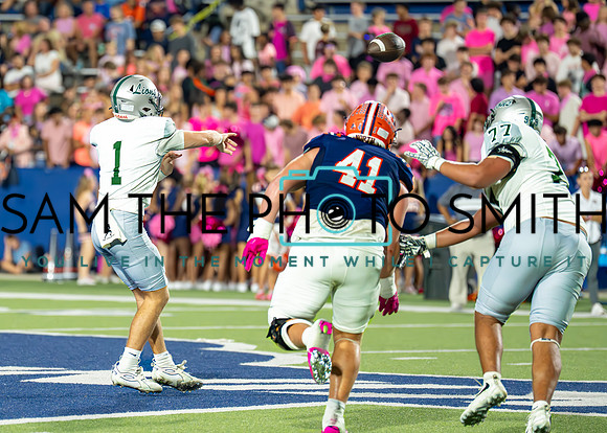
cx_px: 121
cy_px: 213
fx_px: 5441
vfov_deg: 4.6
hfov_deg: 6.4
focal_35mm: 316
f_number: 2.8
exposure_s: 1/1600
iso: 3200
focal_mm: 200
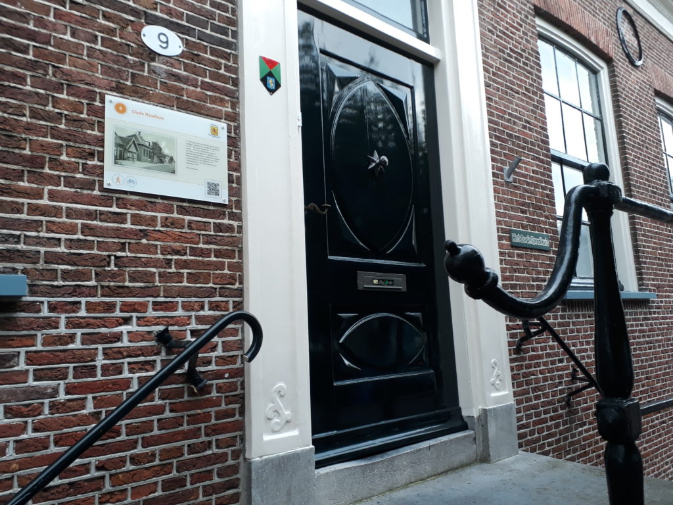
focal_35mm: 27
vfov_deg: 51.4
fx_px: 525
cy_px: 252
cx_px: 336
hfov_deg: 65.3
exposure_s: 1/50
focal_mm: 3.6
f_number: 1.9
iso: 50
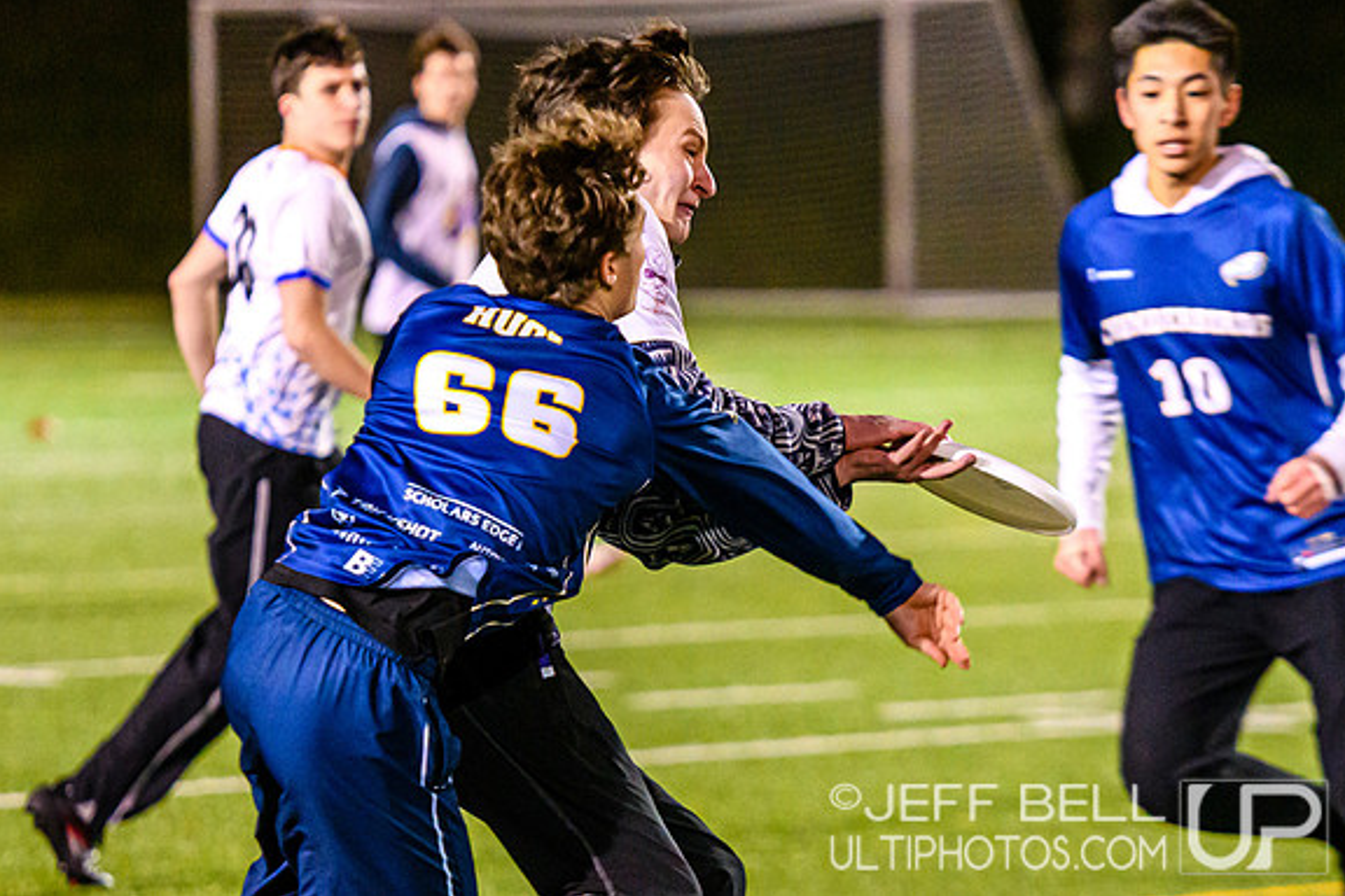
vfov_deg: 4.3
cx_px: 590
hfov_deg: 6.5
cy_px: 433
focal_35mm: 319
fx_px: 11917
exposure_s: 1/800
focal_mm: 165
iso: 3200
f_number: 3.2
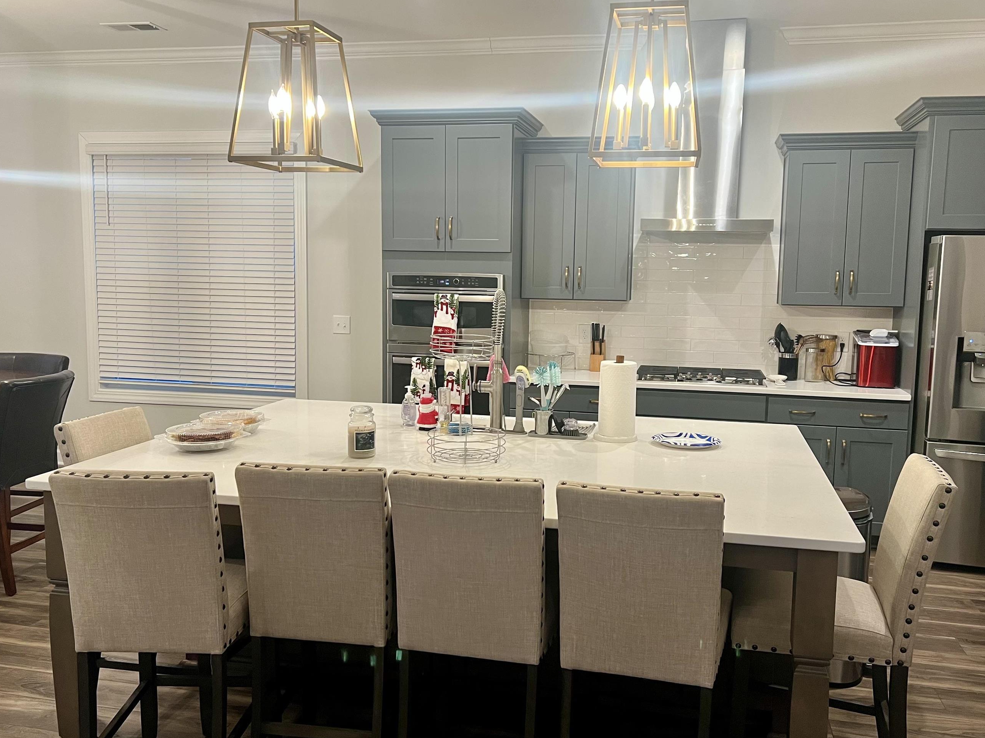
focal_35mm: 31
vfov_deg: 45.4
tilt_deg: -6.1
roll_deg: -1.4
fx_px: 882
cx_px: 503
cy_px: 367
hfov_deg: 58.4
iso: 125
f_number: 1.5
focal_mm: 5.7
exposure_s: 1/60
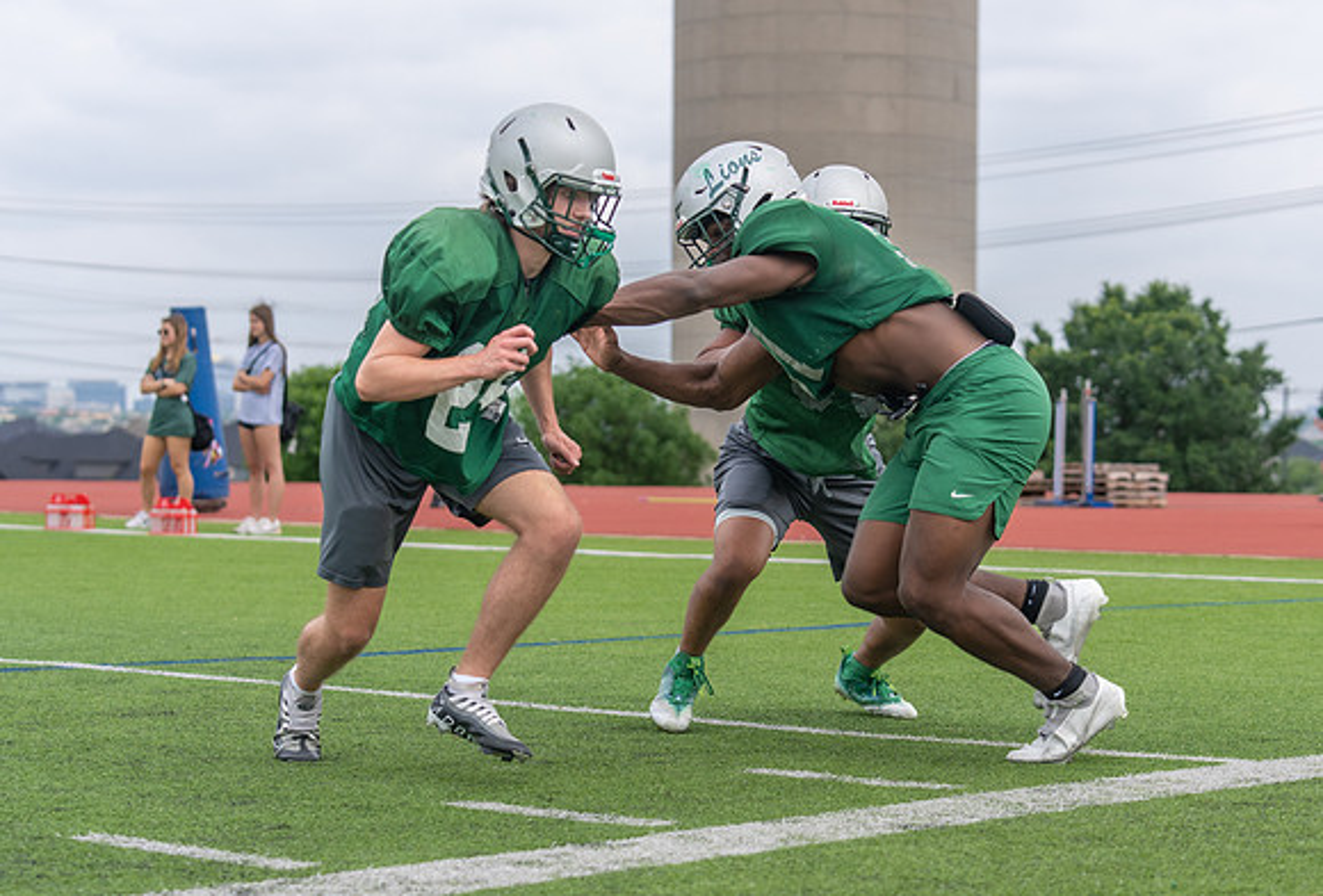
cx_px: 771
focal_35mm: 89
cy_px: 562
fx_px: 3303
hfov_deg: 22.6
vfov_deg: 15.4
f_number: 3.5
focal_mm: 70
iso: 160
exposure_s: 1/1250
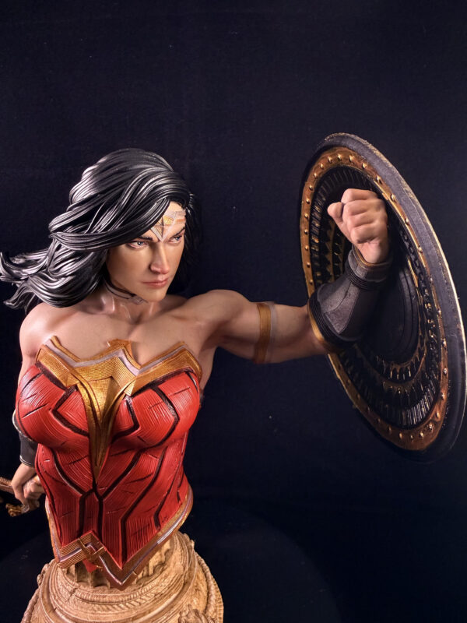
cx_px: 234
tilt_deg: -6.7
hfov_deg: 56.8
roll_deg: +0.5
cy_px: 312
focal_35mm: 24
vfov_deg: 71.6
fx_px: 432
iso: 500
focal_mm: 2.22
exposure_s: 1/50
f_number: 2.2
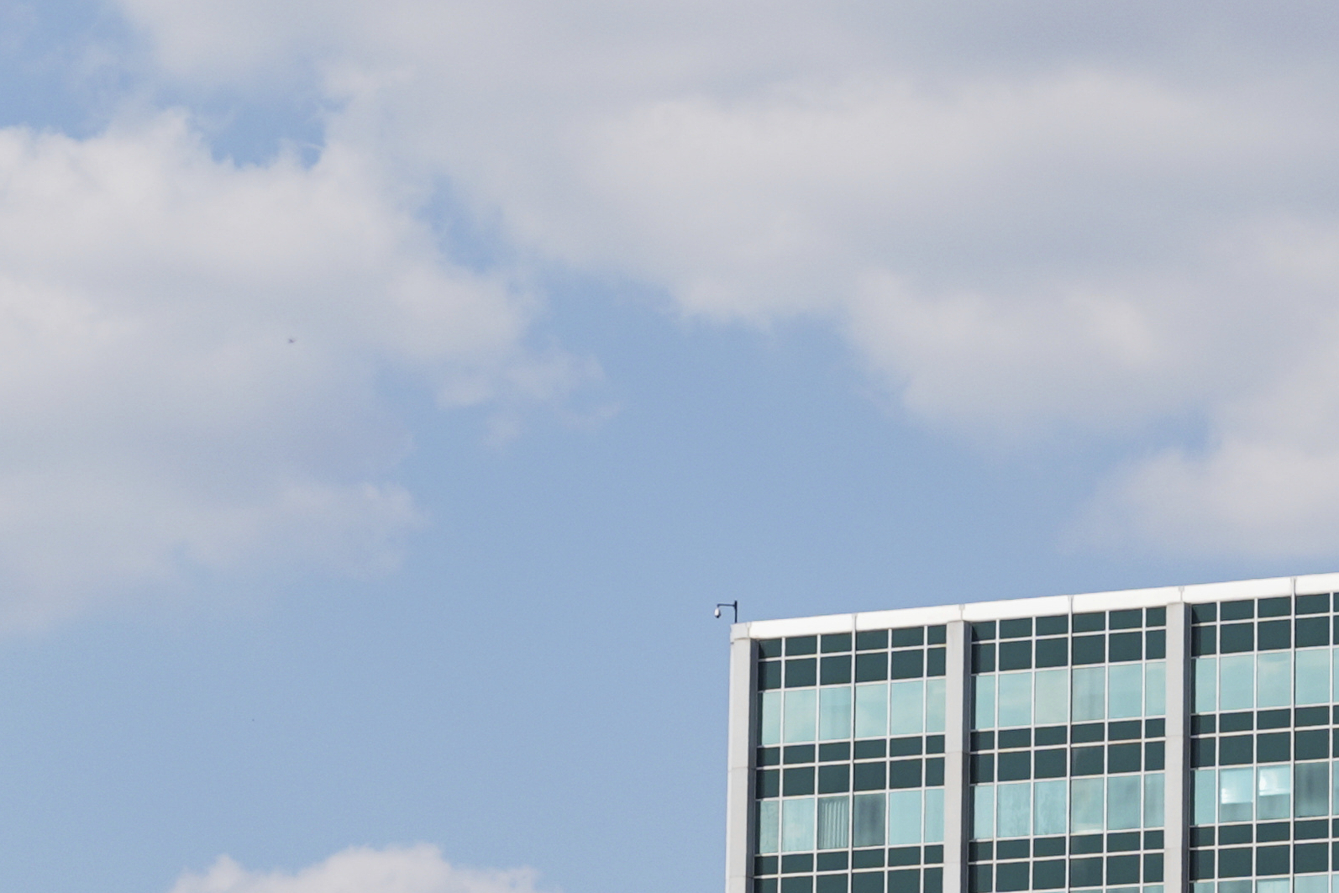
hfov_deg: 10.7
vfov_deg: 7.1
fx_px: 7141
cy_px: 761
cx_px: 549
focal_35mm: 192
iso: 125
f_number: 2.8
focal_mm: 51
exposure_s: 1/5000
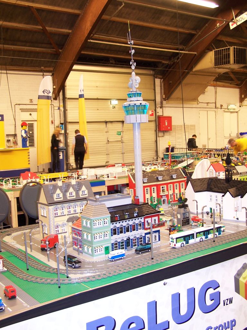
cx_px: 124
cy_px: 165
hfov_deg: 36.0
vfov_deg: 46.8
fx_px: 381
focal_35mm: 40
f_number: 2.8
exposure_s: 1/3
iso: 80
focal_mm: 6.7
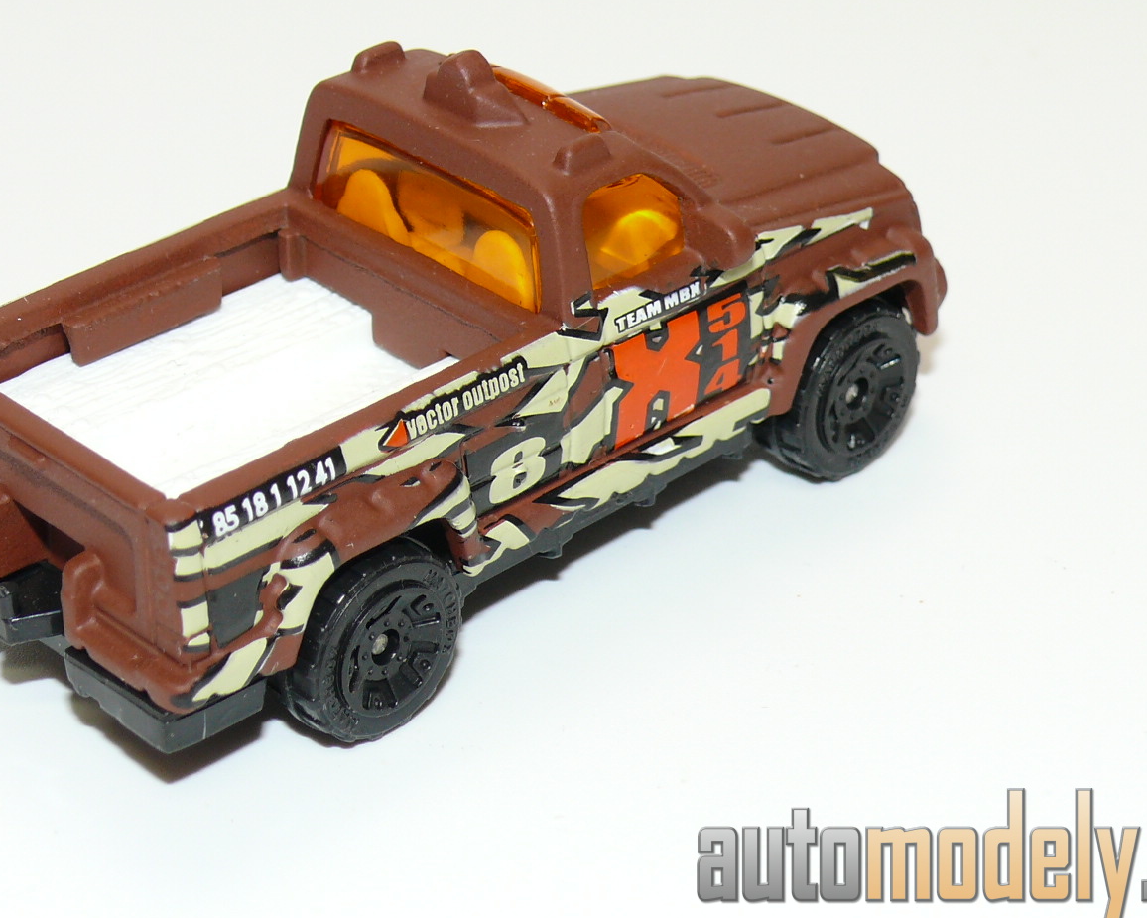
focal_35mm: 100
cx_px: 468
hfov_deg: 19.2
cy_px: 344
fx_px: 3395
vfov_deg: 15.4
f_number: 4
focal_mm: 11.2
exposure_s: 1/30
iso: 100
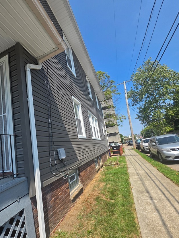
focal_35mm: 16
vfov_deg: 94.2
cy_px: 131
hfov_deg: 77.5
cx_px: 75
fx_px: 110
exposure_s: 1/2000
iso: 50
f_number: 1.9
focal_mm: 2.2
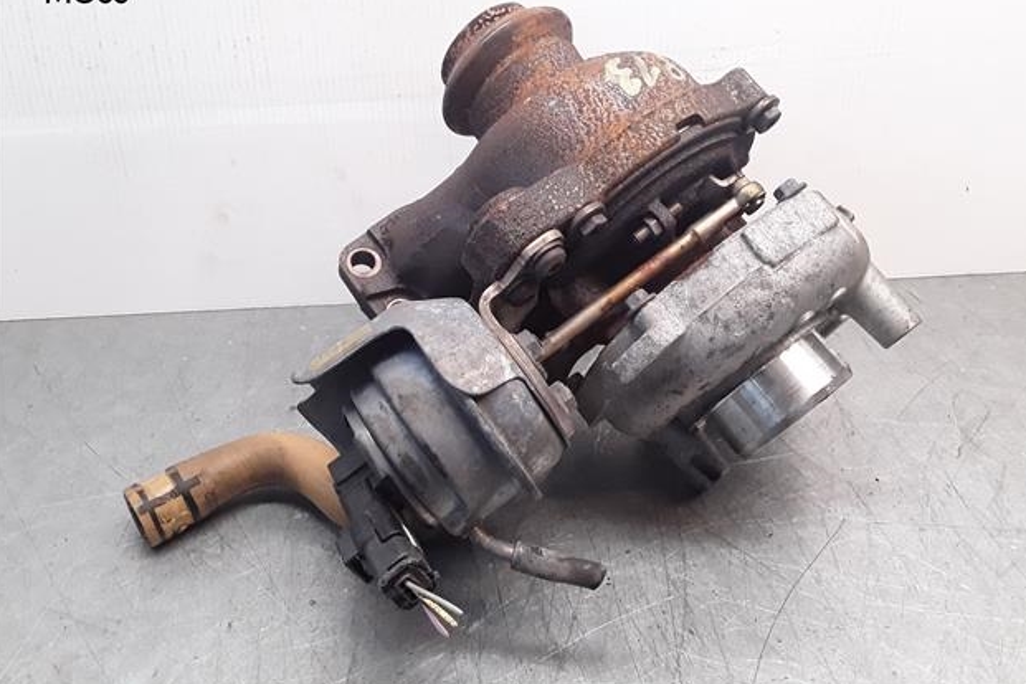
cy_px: 309
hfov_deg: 61.9
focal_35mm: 30
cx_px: 522
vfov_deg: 43.6
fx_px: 855
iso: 100
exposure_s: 1/100
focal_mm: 2.91
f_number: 1.9
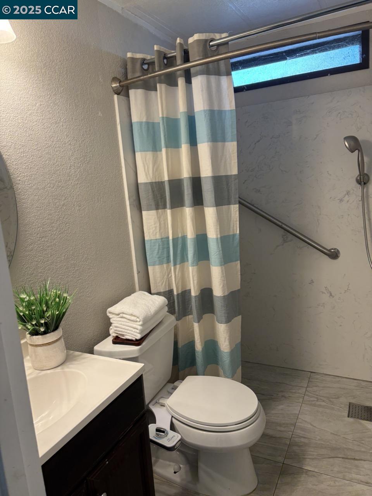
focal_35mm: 26
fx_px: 373
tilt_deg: -9.2
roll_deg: +4.5
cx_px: 186
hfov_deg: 53.1
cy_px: 248
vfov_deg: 67.3
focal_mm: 5.96
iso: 125
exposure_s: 1/120
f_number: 1.6
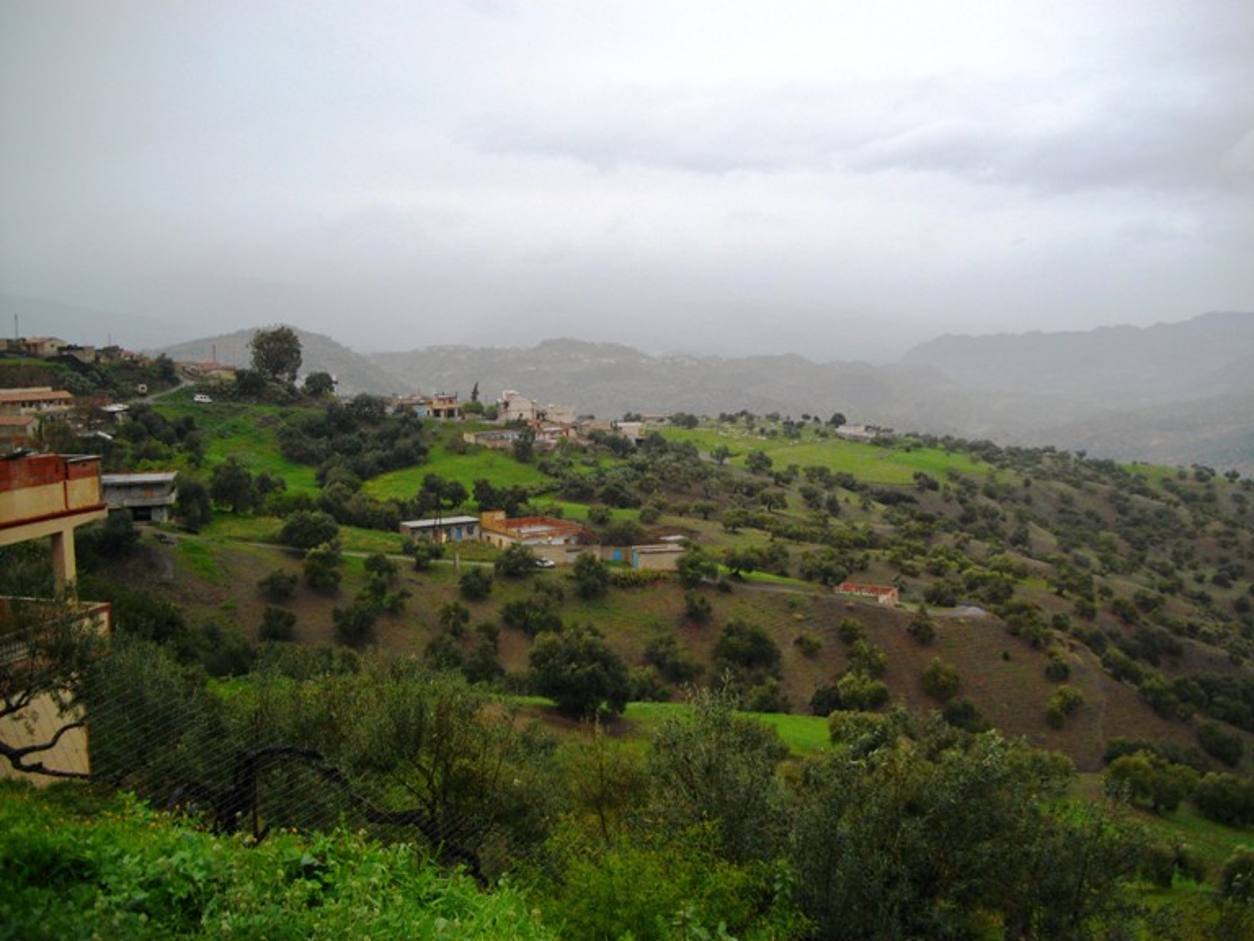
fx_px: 1123
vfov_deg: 45.4
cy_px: 470
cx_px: 627
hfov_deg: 58.4
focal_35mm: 31
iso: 133
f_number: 2.9
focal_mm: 5.7
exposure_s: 1/125
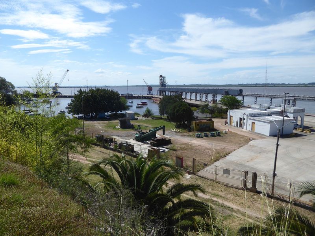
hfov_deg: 69.4
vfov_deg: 54.9
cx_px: 158
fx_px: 227
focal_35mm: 25
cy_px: 118
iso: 80
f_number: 3.3
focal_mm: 4.3
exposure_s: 1/1300
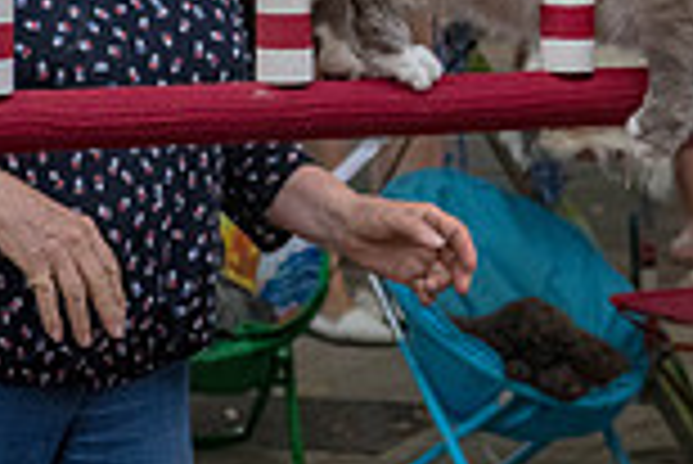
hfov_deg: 7.8
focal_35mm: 263
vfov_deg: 5.2
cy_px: -92
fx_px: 5067
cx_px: 648
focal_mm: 70
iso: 2000
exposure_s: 1/800
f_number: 6.3
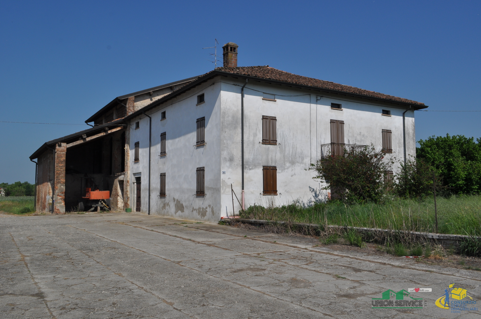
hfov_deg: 62.0
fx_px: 400
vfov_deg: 43.5
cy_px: 160
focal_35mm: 30
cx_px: 240
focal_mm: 20
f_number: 11
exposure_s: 1/500
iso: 200
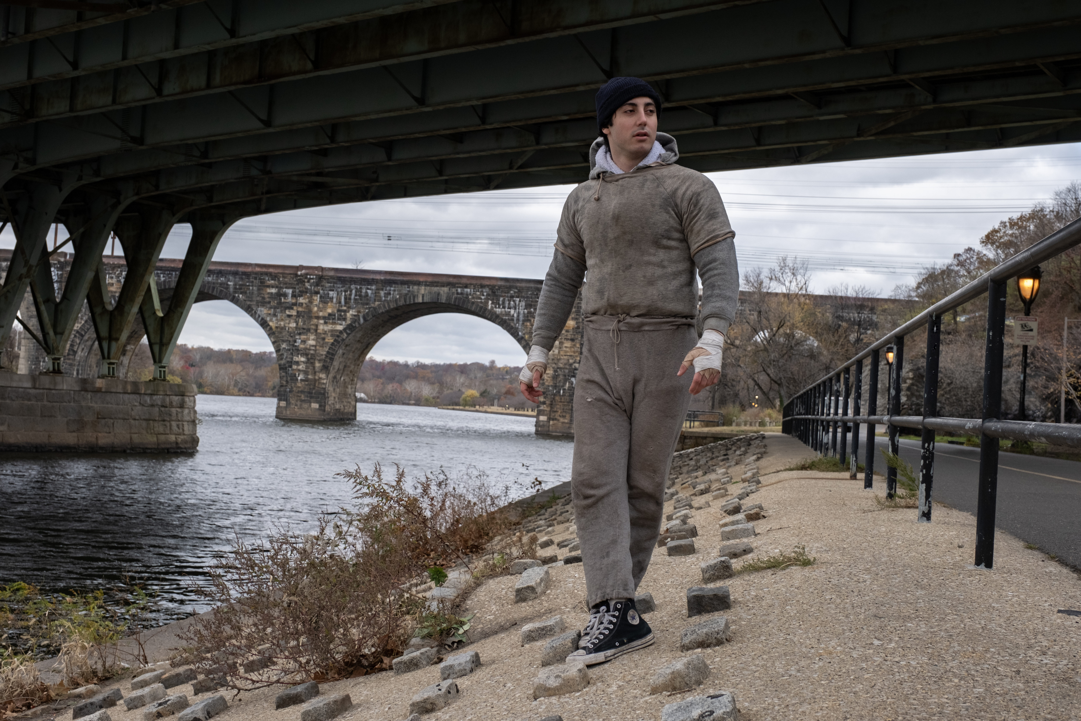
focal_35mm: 41
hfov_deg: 47.4
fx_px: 1231
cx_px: 540
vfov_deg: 32.6
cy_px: 360
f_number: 5.6
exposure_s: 1/250
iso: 400
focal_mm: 27.4
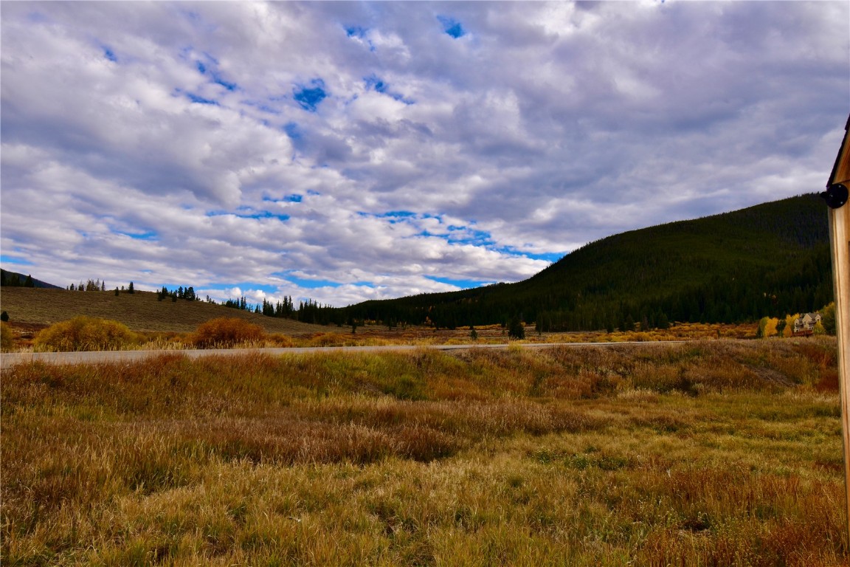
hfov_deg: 61.9
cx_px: 425
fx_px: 708
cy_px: 284
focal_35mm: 30
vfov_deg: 43.6
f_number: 9
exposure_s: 1/200
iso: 100
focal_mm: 20
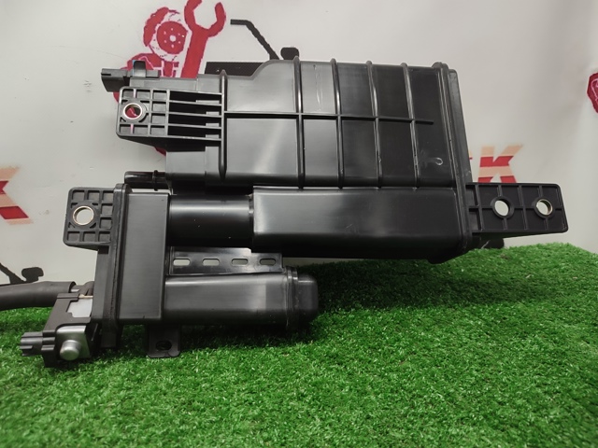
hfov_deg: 71.6
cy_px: 224
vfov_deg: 56.8
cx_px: 299
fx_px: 415
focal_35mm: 24
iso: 181
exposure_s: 1/33
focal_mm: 5.89
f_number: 1.89
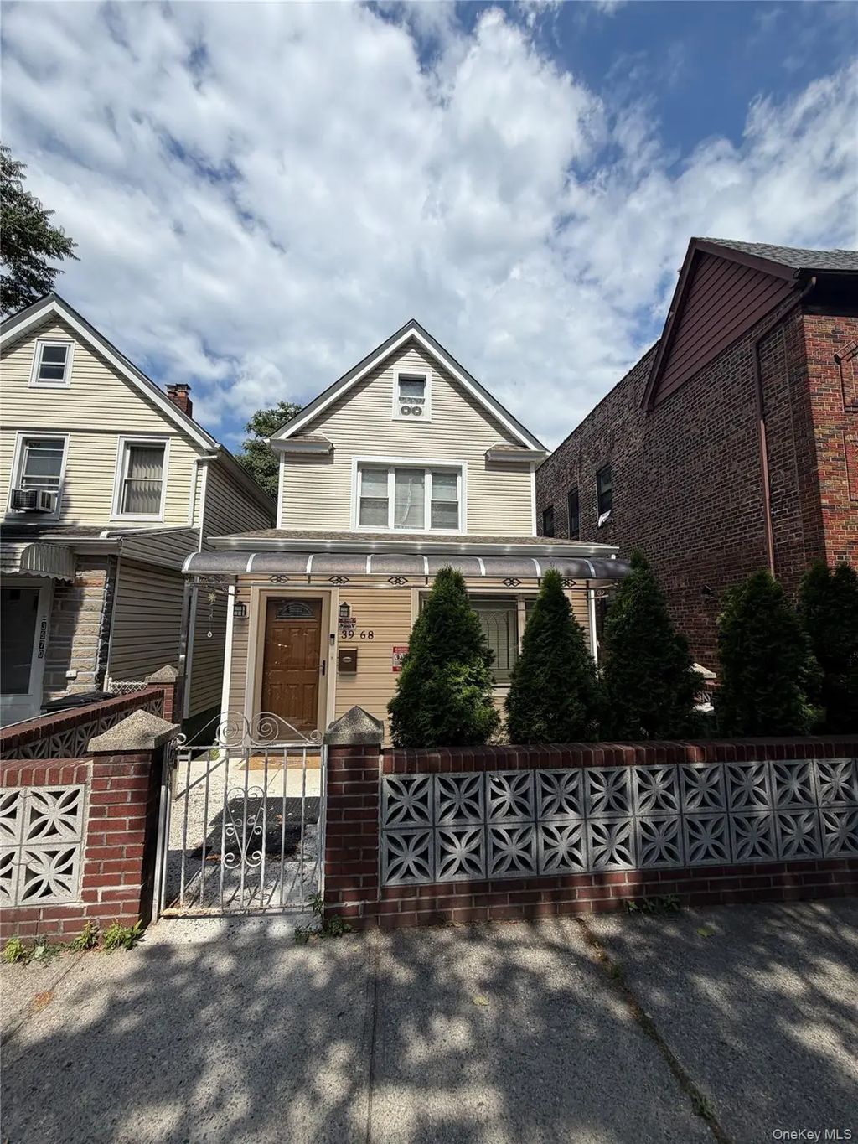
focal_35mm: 14
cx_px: 429
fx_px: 463
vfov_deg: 102.1
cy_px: 572
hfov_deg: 85.7
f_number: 2.2
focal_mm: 2.22
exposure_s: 1/1312
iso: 20
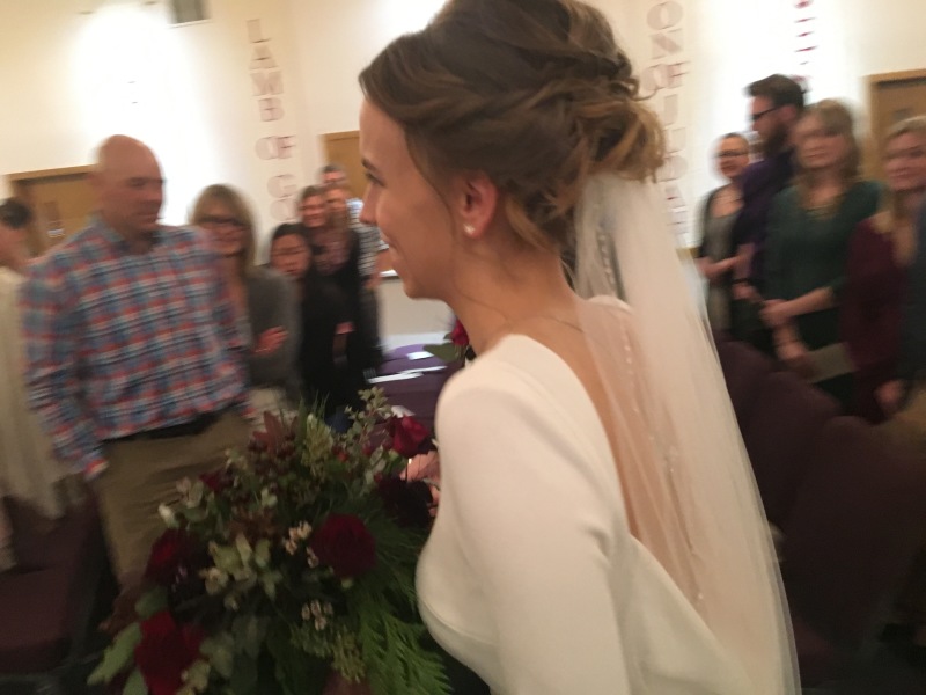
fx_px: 776
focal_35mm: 29
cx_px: 463
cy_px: 348
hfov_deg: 61.7
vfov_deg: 48.2
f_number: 2.2
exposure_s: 1/15
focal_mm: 4.15
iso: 250
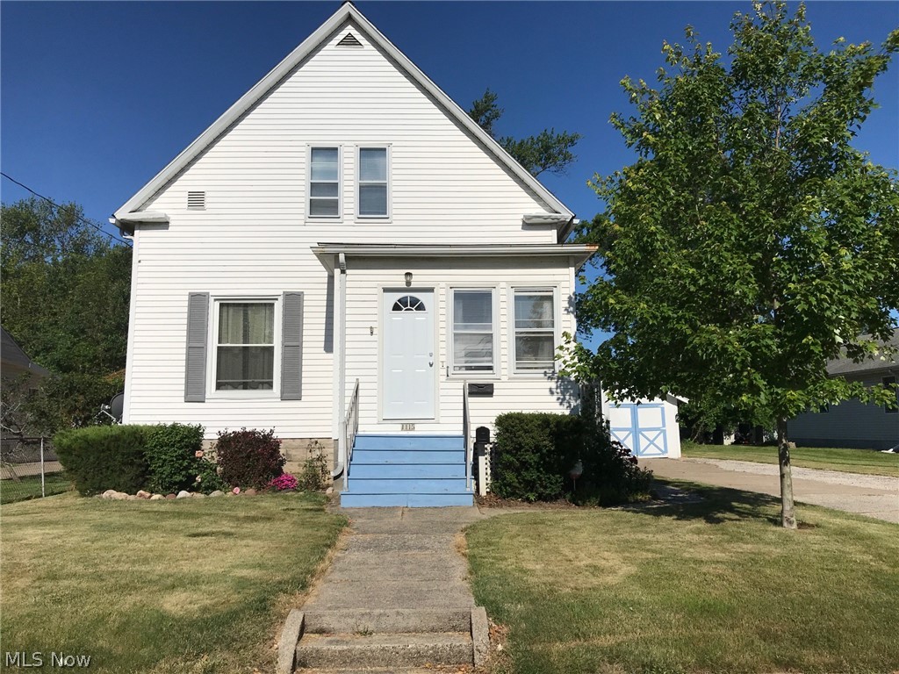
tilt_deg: +6.9
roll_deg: +0.8
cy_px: 337
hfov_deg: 63.4
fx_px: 727
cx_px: 450
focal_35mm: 28
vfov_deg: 49.7
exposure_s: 1/8772
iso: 25
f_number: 1.8
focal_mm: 3.99
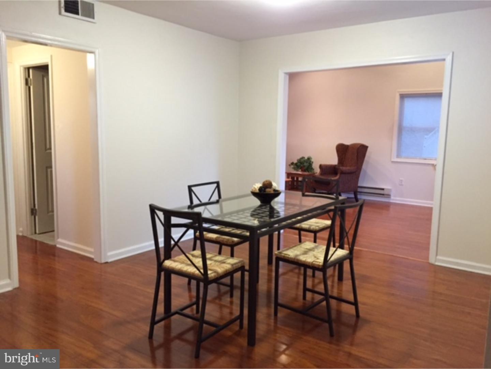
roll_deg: -1.1
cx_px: 246
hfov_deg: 61.7
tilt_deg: -7.3
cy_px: 184
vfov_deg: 48.2
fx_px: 411
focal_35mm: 29
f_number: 2.2
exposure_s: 1/24
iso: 250
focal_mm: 4.15
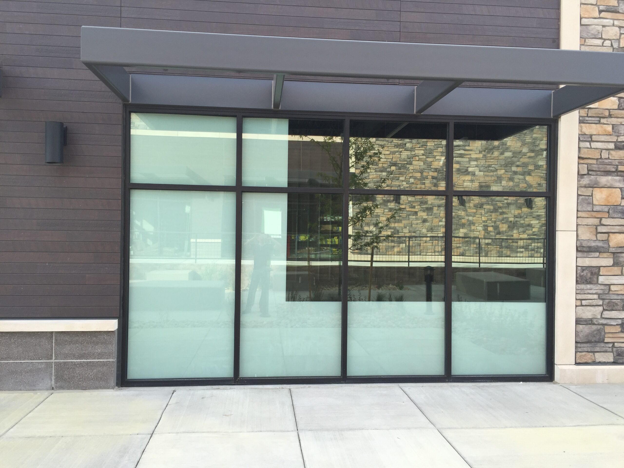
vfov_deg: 48.2
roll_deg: -0.9
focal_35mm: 29
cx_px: 312
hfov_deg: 61.7
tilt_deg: -0.1
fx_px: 523
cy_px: 234
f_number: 2.2
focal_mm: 4.15
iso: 32
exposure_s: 1/247
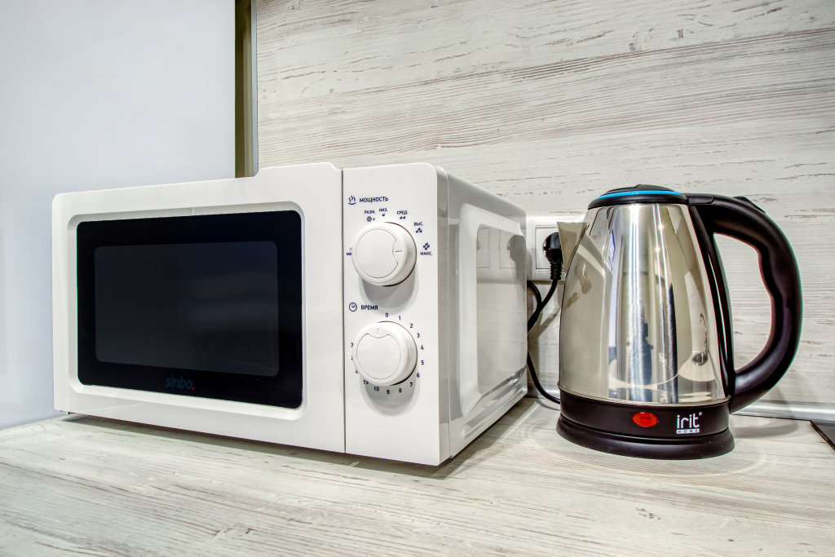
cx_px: 418
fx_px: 557
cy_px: 278
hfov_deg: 73.7
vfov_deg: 53.1
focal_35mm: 24
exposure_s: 1/4
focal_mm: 16
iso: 400
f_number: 11
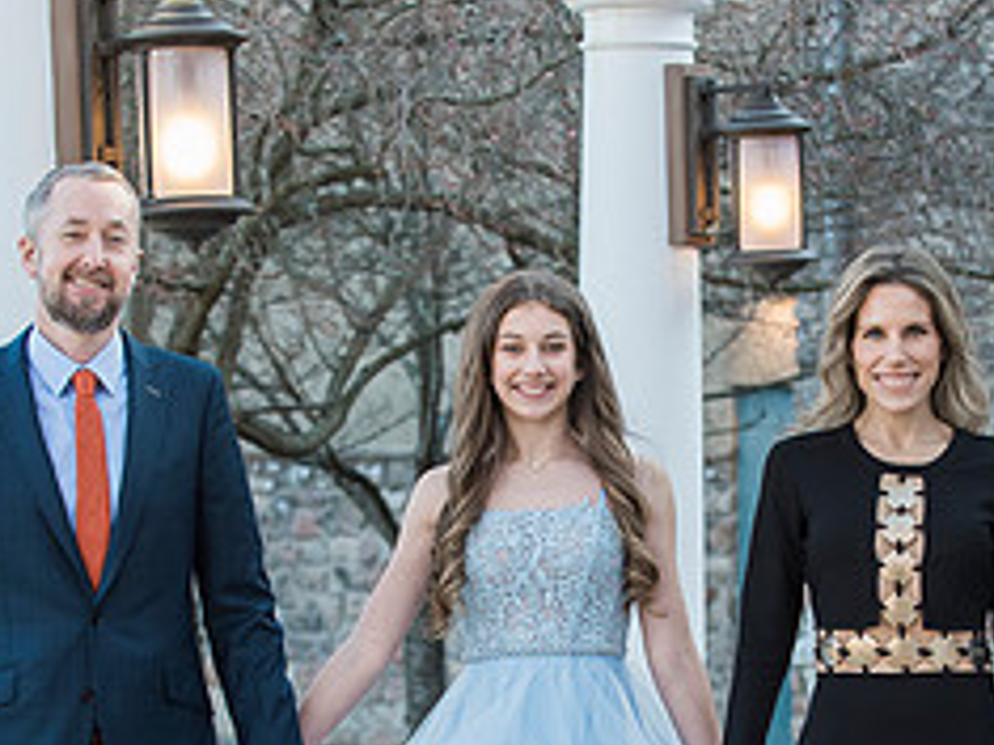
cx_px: 636
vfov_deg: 8.4
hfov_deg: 11.2
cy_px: 698
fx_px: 5051
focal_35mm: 176
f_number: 4
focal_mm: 70
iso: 800
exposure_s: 1/640
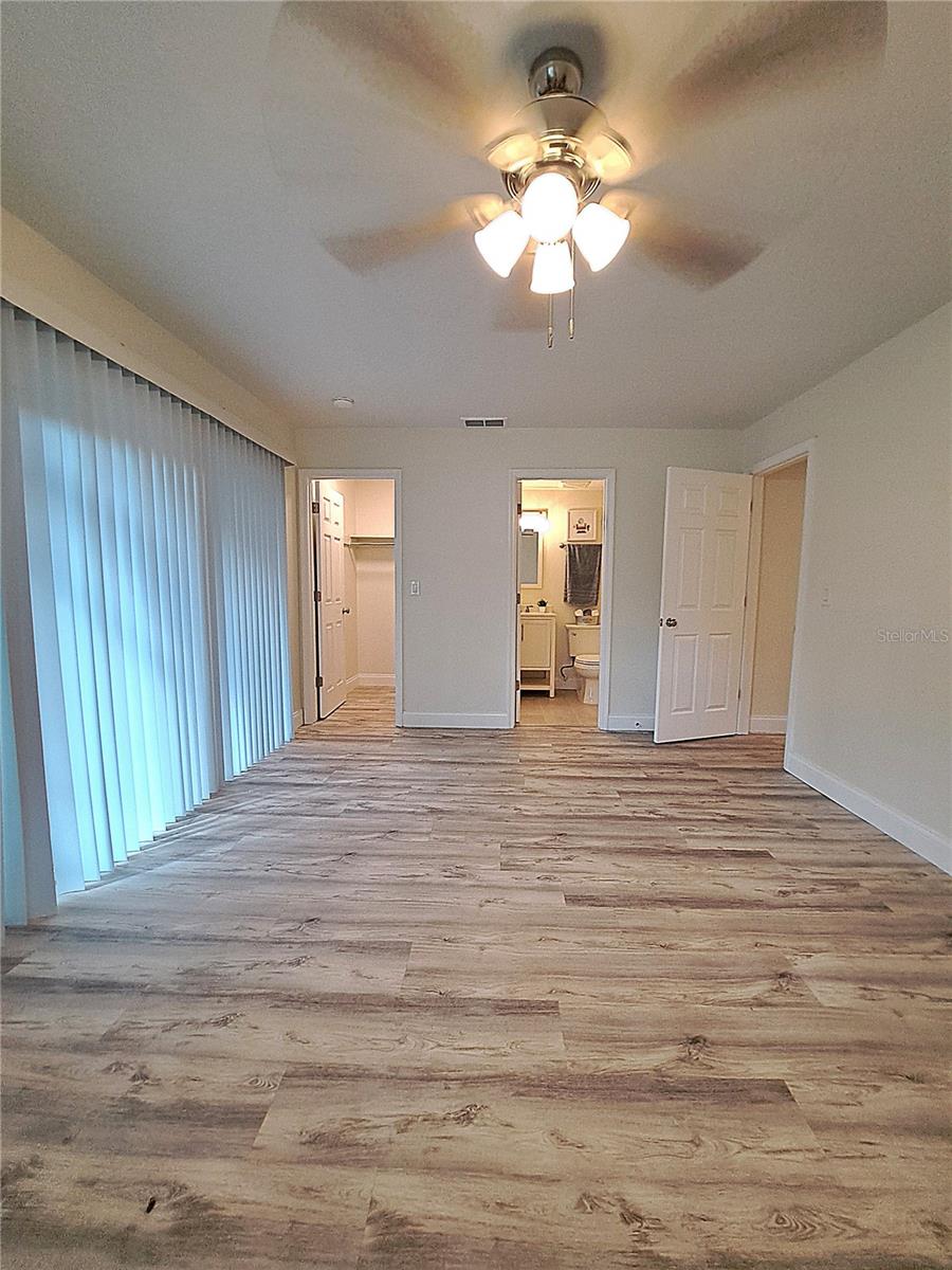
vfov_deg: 106.2
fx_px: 477
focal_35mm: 13
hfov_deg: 89.9
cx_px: 476
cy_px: 635
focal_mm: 1.74
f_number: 2.2
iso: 100
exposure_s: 1/50
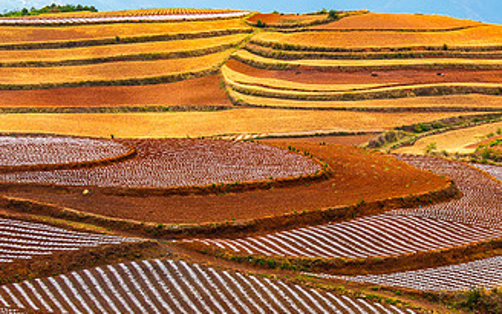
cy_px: 280
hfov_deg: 13.9
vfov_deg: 8.7
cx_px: 309
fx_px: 2052
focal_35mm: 150
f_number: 8
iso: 250
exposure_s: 1/320
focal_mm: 40
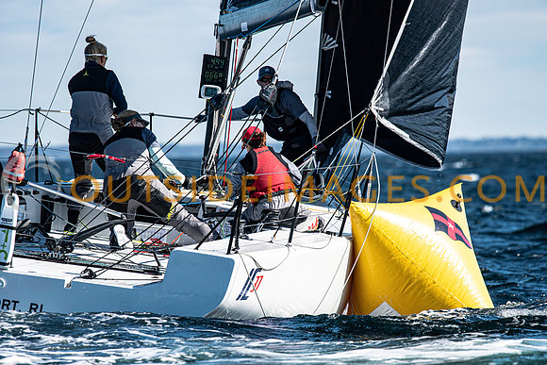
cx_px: 274
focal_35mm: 450
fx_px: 6839
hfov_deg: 4.6
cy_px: 182
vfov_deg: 3.1
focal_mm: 300
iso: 320
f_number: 5
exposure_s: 1/2500
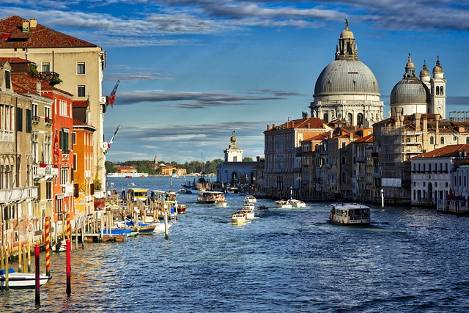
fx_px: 1173
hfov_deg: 22.6
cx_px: 234
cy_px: 156
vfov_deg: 15.2
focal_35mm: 90
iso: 160
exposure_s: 1/200
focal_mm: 90
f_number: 14
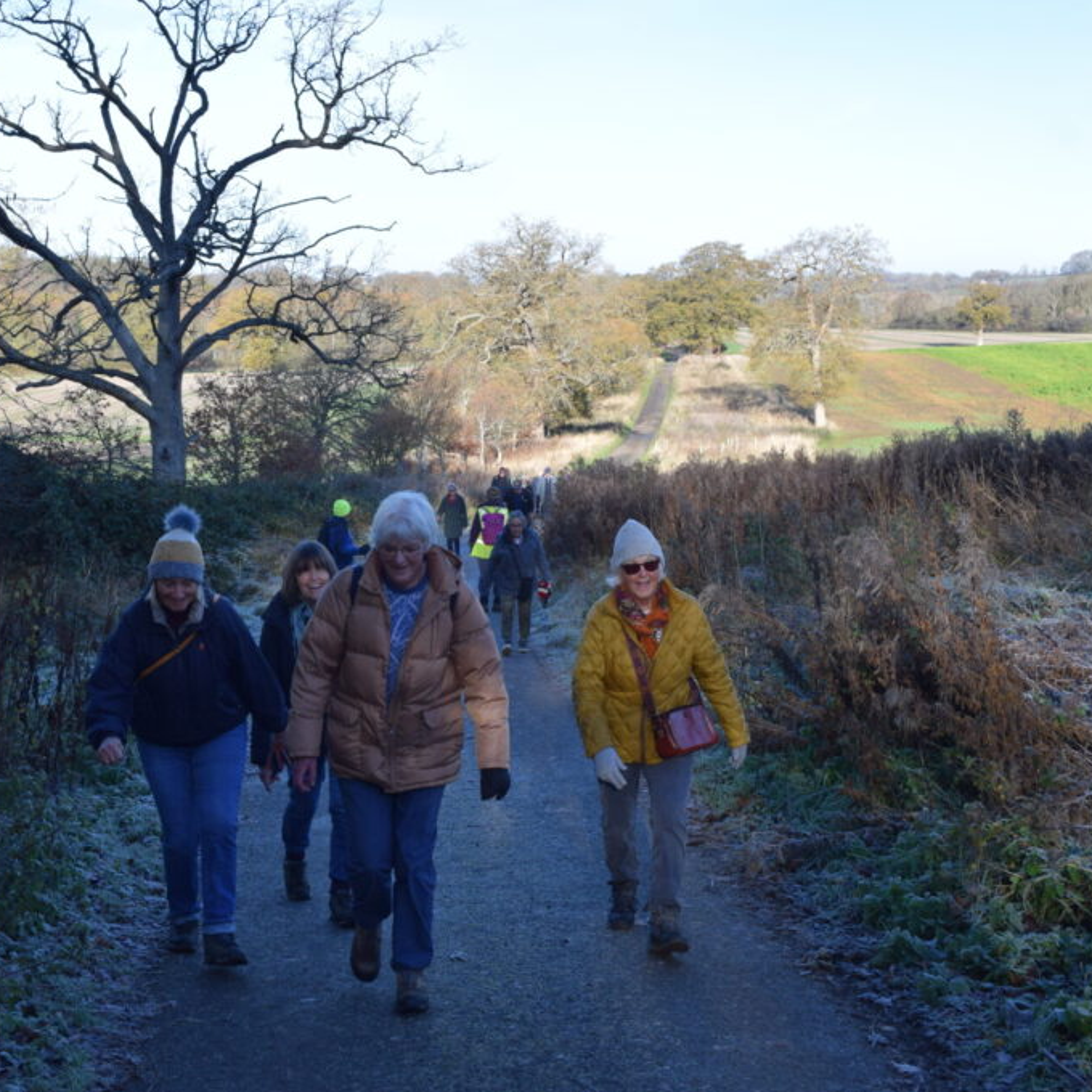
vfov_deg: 30.7
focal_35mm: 56
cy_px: 547
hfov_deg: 30.7
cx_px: 442
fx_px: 1986
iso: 250
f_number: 8
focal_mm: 29
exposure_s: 1/250
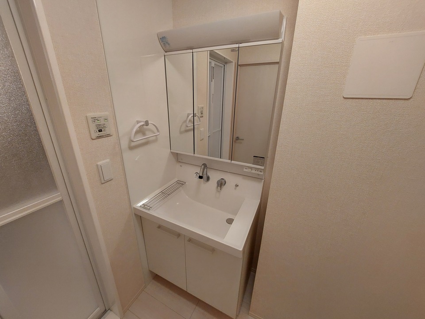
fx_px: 160
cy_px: 160
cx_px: 212
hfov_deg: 106.2
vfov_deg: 89.9
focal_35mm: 13
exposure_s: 1/60
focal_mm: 1.74
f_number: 2.2
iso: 250
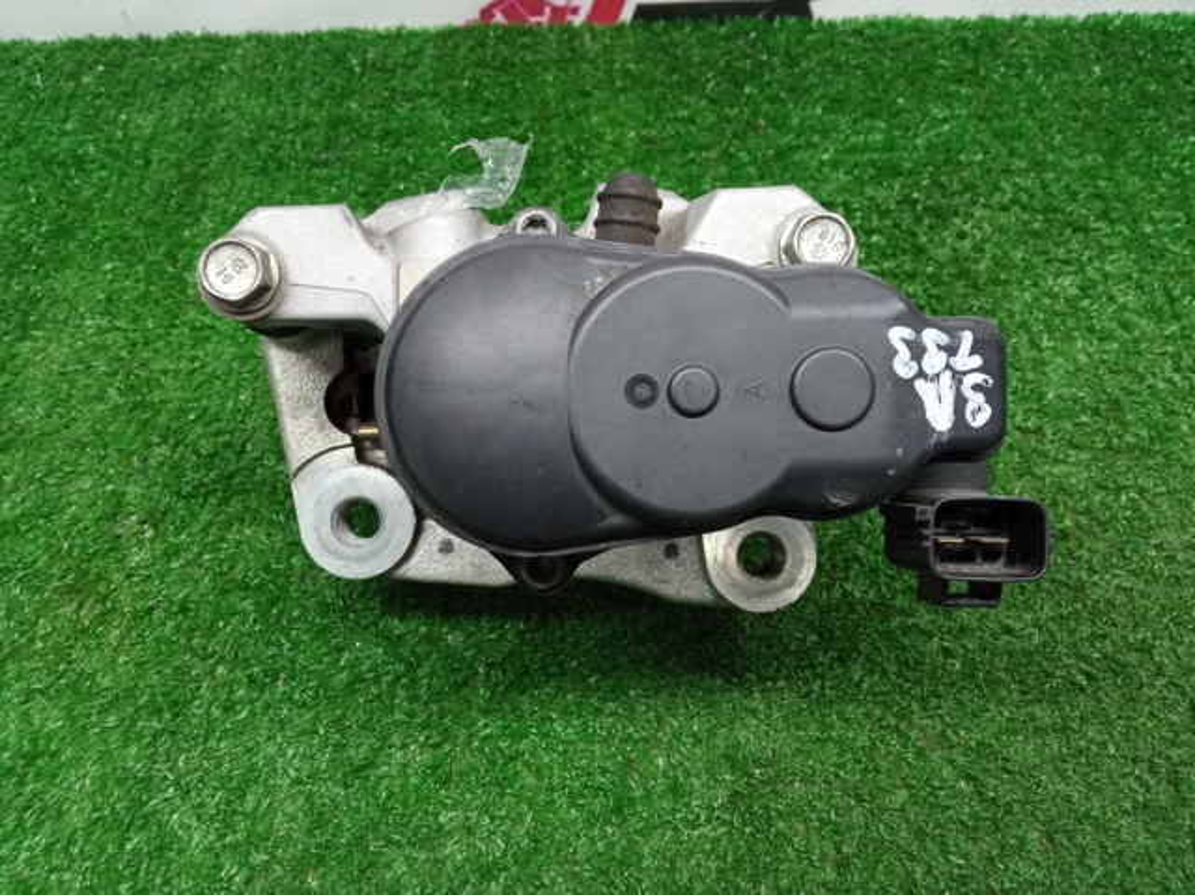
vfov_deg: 51.3
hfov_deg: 65.4
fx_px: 931
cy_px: 448
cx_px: 598
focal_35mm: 27
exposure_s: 1/33.3
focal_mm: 3.79
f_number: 2.2
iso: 348
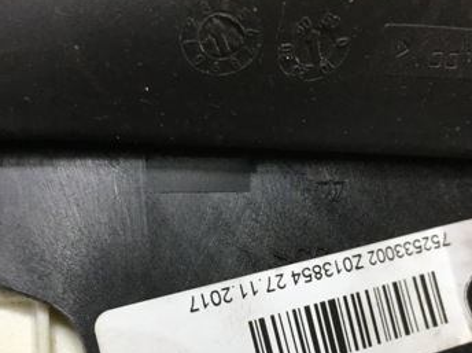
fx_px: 735
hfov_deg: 35.5
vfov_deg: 26.7
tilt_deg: -45.8
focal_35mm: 54
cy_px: 247
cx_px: 263
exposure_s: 1/33
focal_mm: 4.15
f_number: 2.2
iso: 50
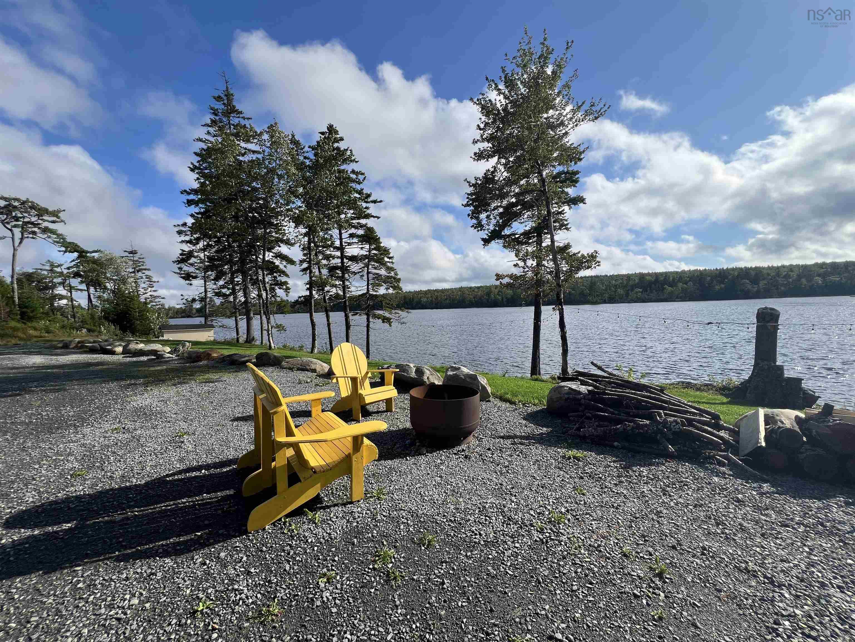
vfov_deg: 89.9
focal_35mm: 13
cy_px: 321
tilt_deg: -2.9
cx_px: 428
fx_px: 321
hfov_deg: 106.2
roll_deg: +3.0
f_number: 1.8
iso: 32
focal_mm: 1.57
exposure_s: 1/1845
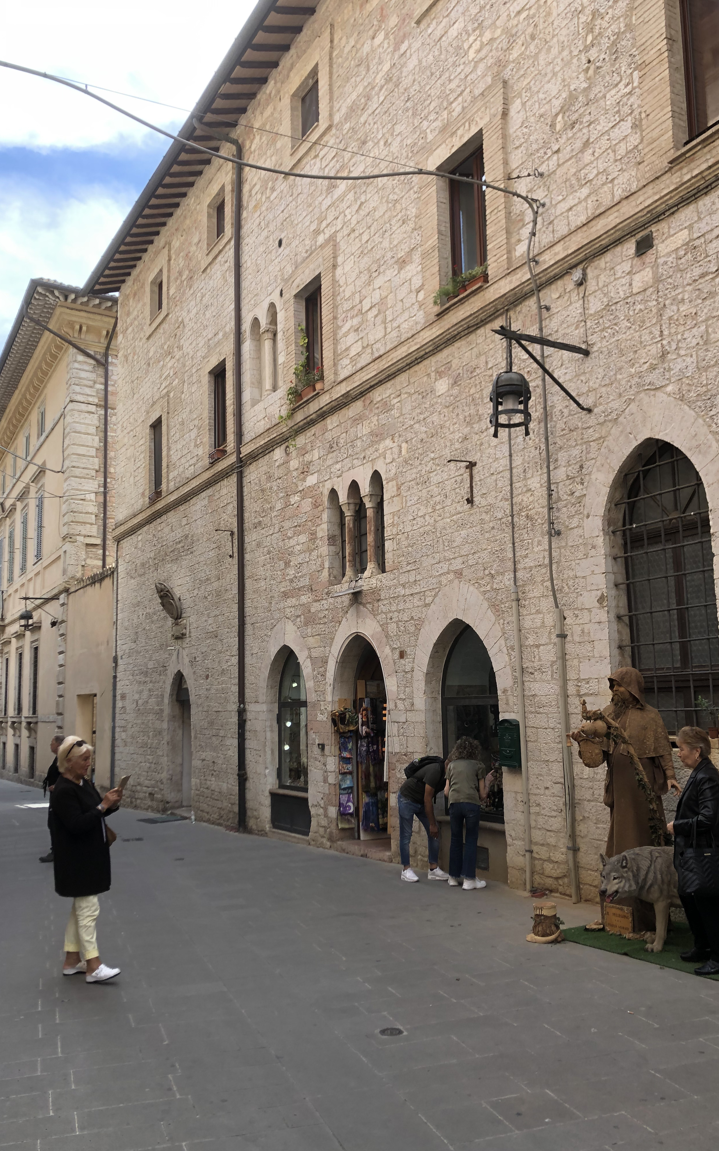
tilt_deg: +7.2
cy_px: 579
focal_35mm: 30
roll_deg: +1.8
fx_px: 941
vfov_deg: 62.9
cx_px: 373
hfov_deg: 41.8
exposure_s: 1/284
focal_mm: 4
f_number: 1.8
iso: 20
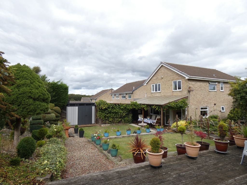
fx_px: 143
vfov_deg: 66.0
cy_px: 92
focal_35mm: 20
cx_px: 124
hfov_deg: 81.7
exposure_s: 1/640
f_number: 2.8
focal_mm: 3.6
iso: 80
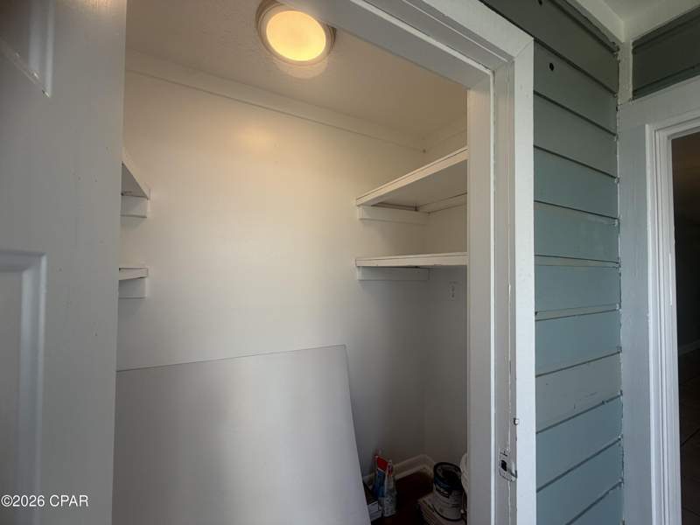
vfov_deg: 85.7
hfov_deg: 102.1
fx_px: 283
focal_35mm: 14
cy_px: 262
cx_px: 350
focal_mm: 2.22
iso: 32
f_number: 2.2
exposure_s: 1/120
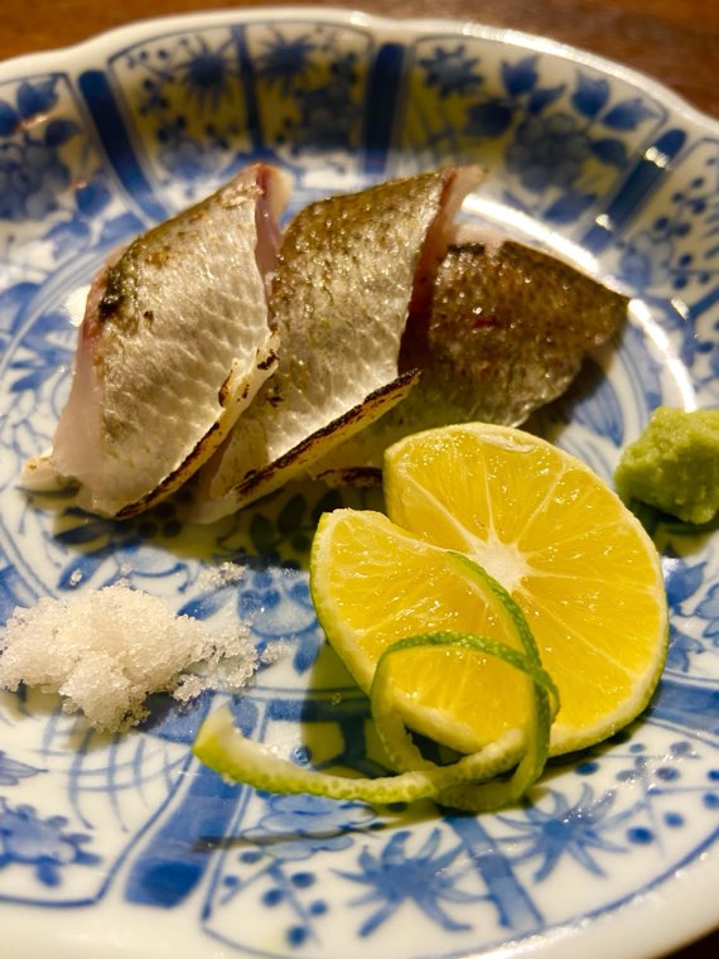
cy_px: 480
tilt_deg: -53.2
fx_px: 720
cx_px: 360
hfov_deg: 53.1
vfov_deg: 67.3
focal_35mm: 26
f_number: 1.8
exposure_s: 1/50
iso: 200
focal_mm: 4.25
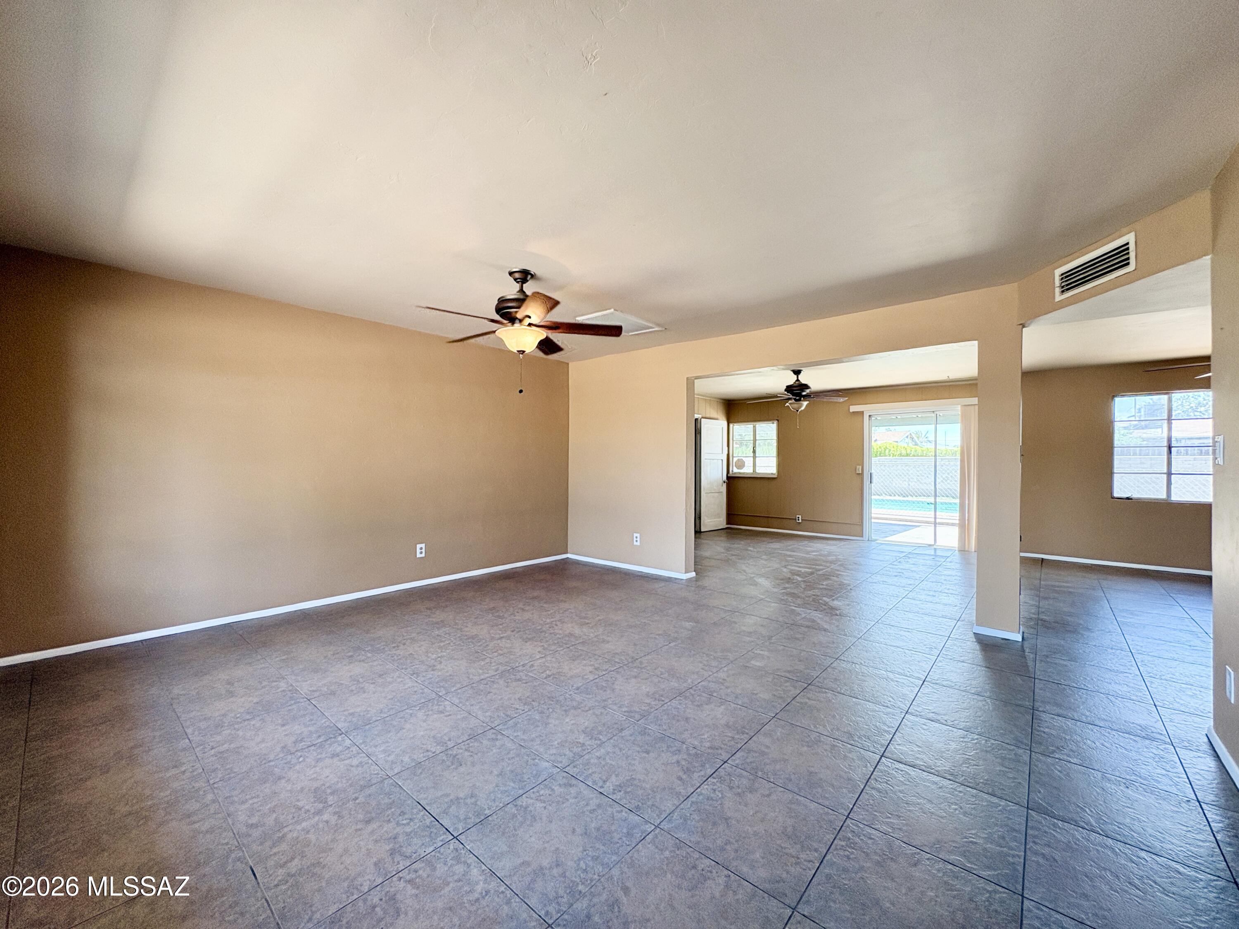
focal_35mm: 14
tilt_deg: +0.4
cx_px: 620
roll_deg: +0.1
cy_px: 464
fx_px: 501
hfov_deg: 102.1
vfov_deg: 85.7
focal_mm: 2.22
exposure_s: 1/120
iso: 125
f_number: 2.2
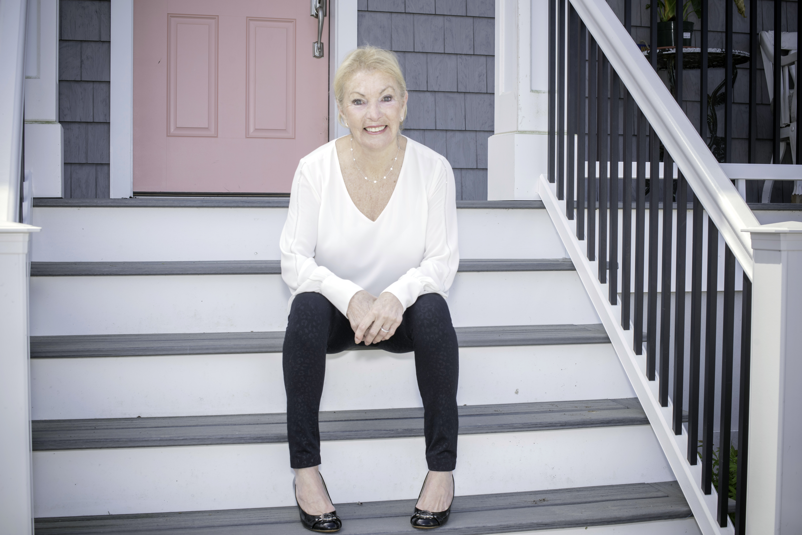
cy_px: 268
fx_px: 1114
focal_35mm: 50
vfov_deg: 27.0
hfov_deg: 39.6
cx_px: 401
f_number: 8
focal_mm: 50
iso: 200
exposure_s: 1/250
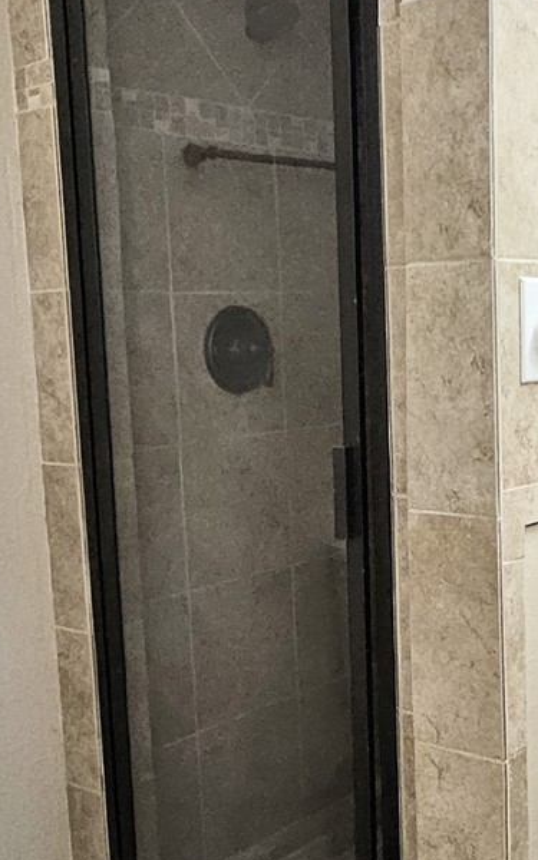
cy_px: 512
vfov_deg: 42.5
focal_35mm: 47
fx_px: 1103
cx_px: 367
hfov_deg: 27.2
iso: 320
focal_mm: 1.74
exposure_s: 1/30
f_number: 2.2
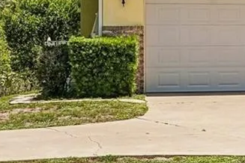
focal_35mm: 171
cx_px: 493
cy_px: 34
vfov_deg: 8.0
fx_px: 1164
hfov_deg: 10.9
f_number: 8
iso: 400
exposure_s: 1/1000
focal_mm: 35
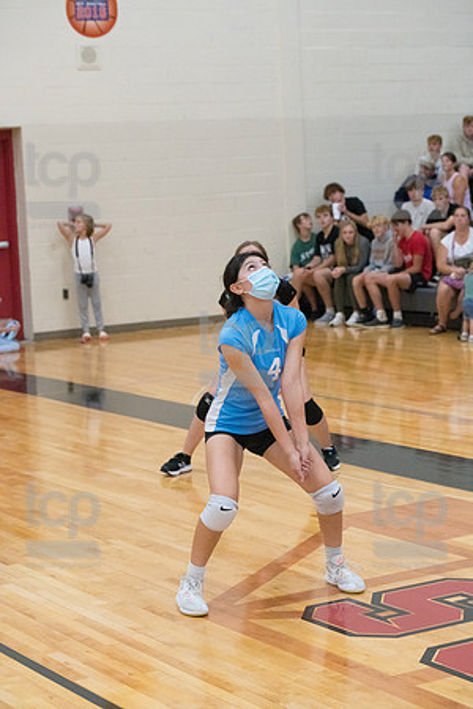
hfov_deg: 15.9
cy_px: 354
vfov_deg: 23.6
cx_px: 236
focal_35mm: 86
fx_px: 1695
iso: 6400
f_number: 4.5
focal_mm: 86
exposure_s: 1/1000
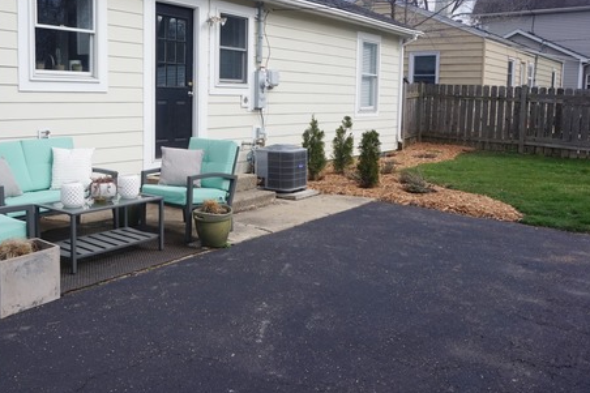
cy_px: 154
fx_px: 557
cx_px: 231
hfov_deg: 55.3
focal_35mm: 34
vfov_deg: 38.7
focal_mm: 16
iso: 100
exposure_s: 1/80
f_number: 13
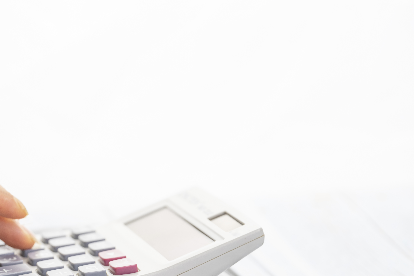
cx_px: 151
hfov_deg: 8.8
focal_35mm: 235
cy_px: 216
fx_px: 2702
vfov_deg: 5.8
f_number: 4
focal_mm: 130
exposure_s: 1/125
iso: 200
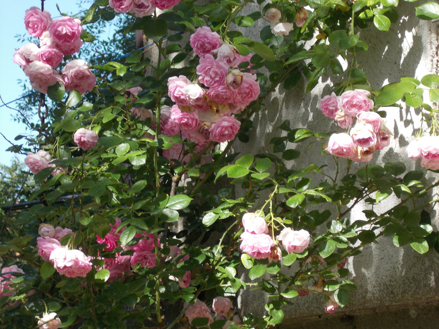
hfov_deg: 15.2
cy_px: 164
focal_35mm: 130
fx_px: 1648
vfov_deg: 11.4
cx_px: 220
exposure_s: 1/80
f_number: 6.5
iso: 80
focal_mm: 23
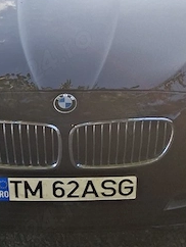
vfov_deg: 25.6
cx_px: 66
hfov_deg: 19.4
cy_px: 103
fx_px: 544
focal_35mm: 76
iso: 50
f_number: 1.8
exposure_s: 1/667
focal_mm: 5.54
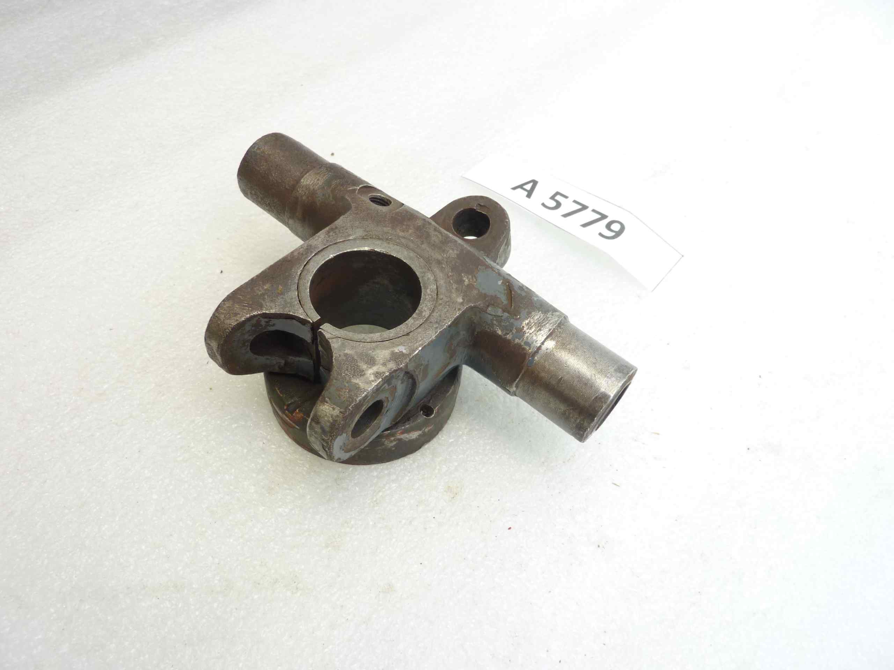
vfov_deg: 54.9
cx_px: 447
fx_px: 646
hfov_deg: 69.4
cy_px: 335
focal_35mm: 25
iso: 80
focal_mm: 4.1
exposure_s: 1/10
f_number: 3.3
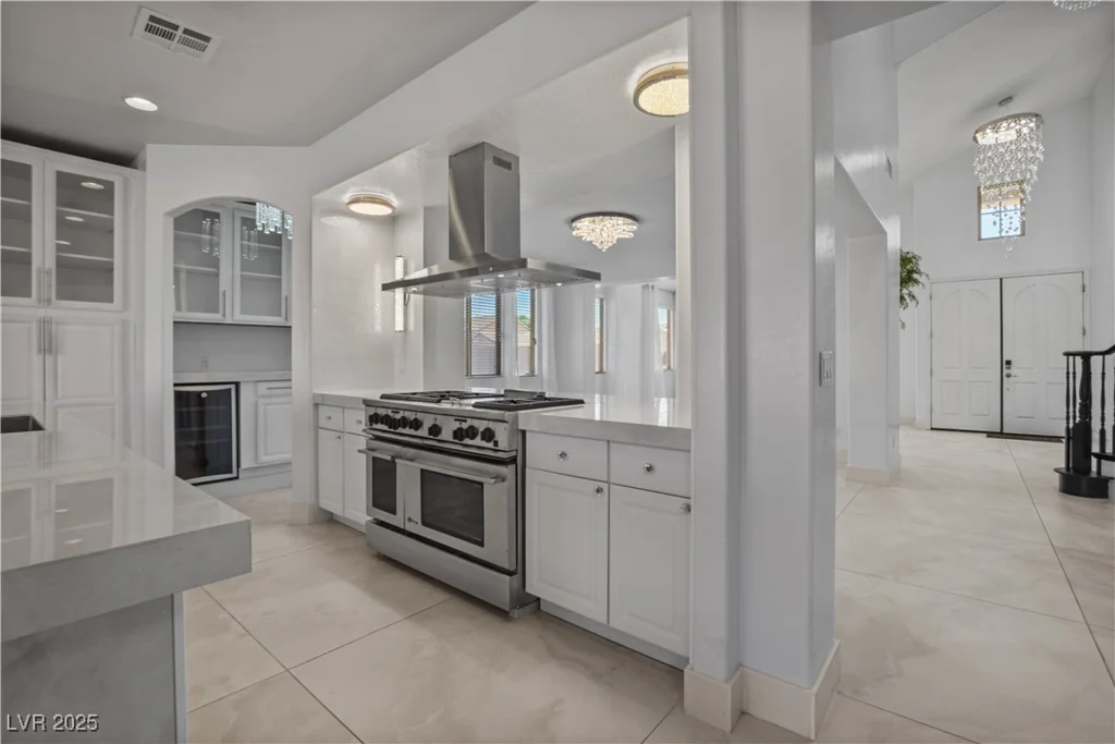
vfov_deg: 77.3
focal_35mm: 15
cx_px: 558
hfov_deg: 100.4
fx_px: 465
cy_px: 372
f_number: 8
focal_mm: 10
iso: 400
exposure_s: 1/20
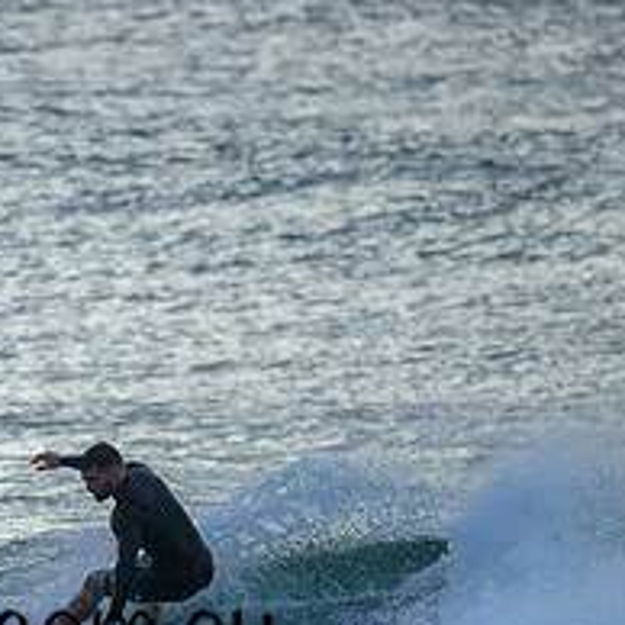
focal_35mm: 2038
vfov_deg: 0.9
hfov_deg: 0.9
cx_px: -68
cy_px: 598
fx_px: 41631
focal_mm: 800
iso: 450
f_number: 6.3
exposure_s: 1/2500
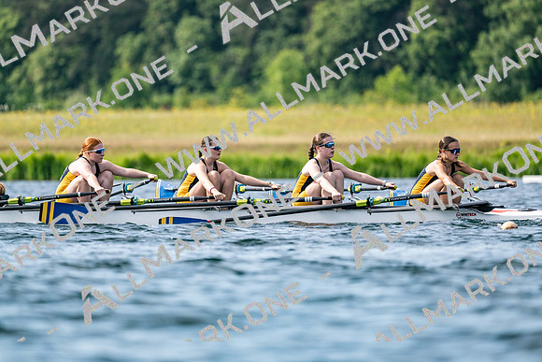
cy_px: 181
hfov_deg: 5.2
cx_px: 271
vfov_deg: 3.4
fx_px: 6023
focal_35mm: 400
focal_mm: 400
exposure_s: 1/2500
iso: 320
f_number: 4.5
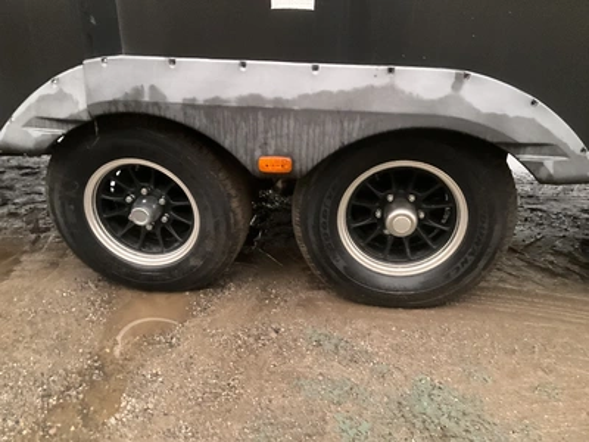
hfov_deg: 61.7
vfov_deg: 48.2
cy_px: 221
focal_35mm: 29
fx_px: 493
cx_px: 294
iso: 640
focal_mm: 3
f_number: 1.8
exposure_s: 1/27
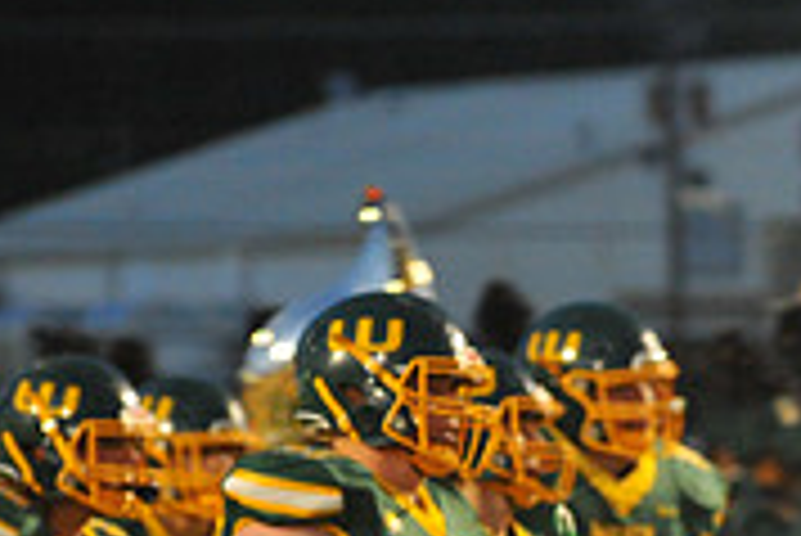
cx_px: 1260
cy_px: 730
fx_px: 11223
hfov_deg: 4.1
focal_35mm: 504
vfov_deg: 2.7
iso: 4000
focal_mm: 155
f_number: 5.6
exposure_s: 1/200
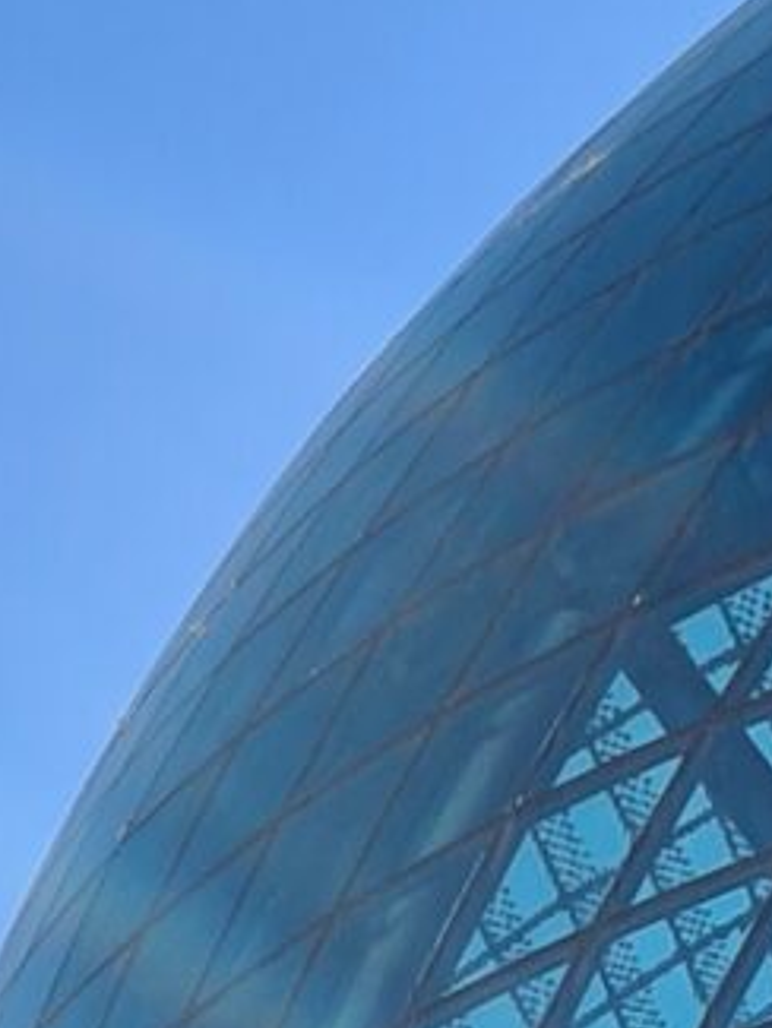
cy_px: 2005
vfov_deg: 9.1
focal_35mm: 205
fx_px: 6092
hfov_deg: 6.5
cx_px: 2509
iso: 50
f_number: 1.8
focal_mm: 5.4
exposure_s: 1/1364
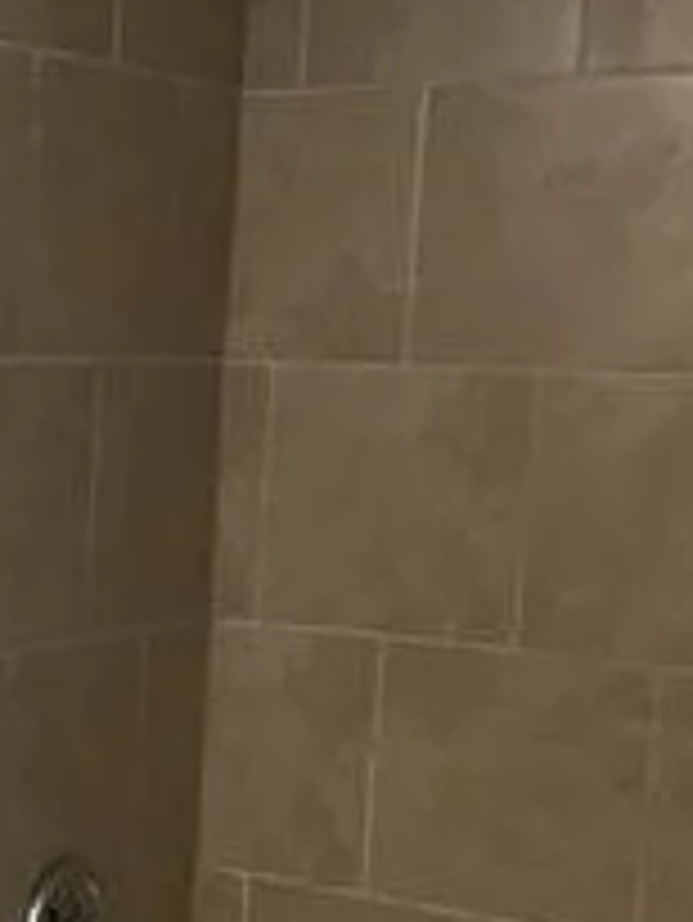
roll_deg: +0.4
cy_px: 711
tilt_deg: -8.3
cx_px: -292
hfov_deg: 16.1
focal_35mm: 85
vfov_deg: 22.7
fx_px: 2267
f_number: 2.2
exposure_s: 1/30
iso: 32
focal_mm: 4.15
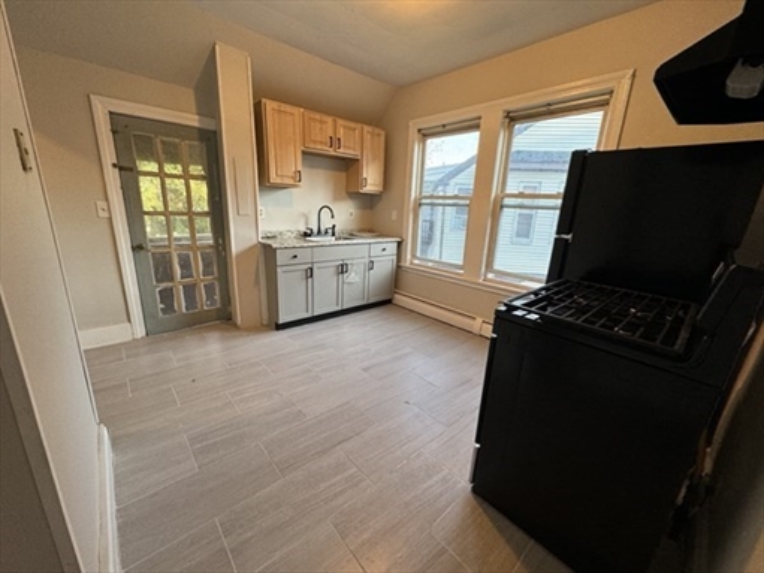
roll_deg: -2.4
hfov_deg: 102.1
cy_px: 286
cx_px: 382
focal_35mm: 14
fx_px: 309
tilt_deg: -14.9
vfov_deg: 85.7
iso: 125
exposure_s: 1/120
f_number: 2.2
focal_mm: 2.22
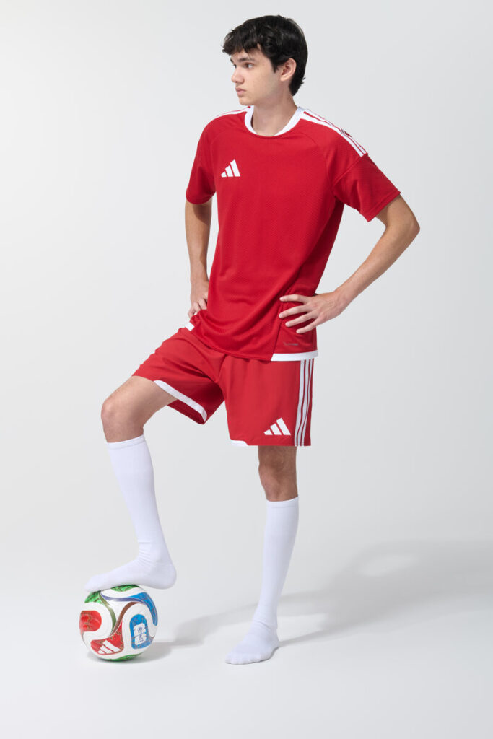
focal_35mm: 70
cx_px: 246
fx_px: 1437
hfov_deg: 19.5
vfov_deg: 28.8
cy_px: 370
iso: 160
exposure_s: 1/160
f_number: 11
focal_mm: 70
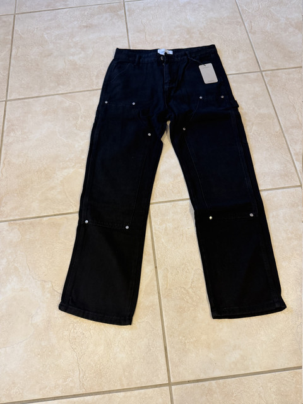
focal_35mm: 24
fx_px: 280
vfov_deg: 71.6
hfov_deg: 56.8
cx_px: 152
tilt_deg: -66.0
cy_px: 202
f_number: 1.78
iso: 200
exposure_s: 1/60
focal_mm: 6.76
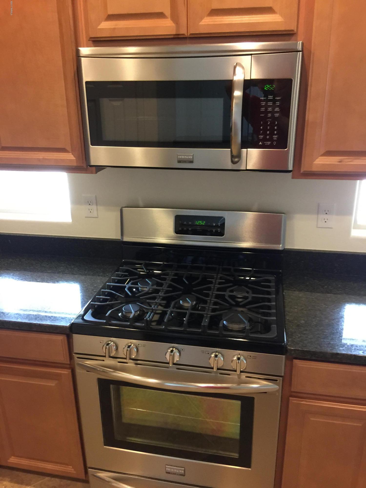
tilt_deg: -19.5
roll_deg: +2.9
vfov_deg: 61.7
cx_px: 183
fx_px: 409
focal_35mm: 29
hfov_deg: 48.2
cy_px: 244
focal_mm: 4.15
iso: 125
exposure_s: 1/15
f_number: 2.2
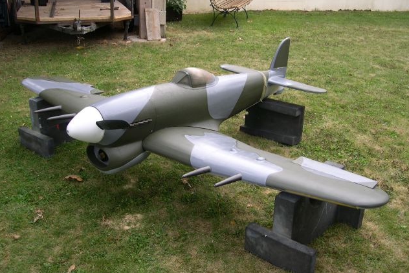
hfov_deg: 48.4
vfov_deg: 33.4
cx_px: 204
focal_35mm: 40
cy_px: 140
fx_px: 455
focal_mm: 8
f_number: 2.8
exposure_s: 1/202
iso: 100
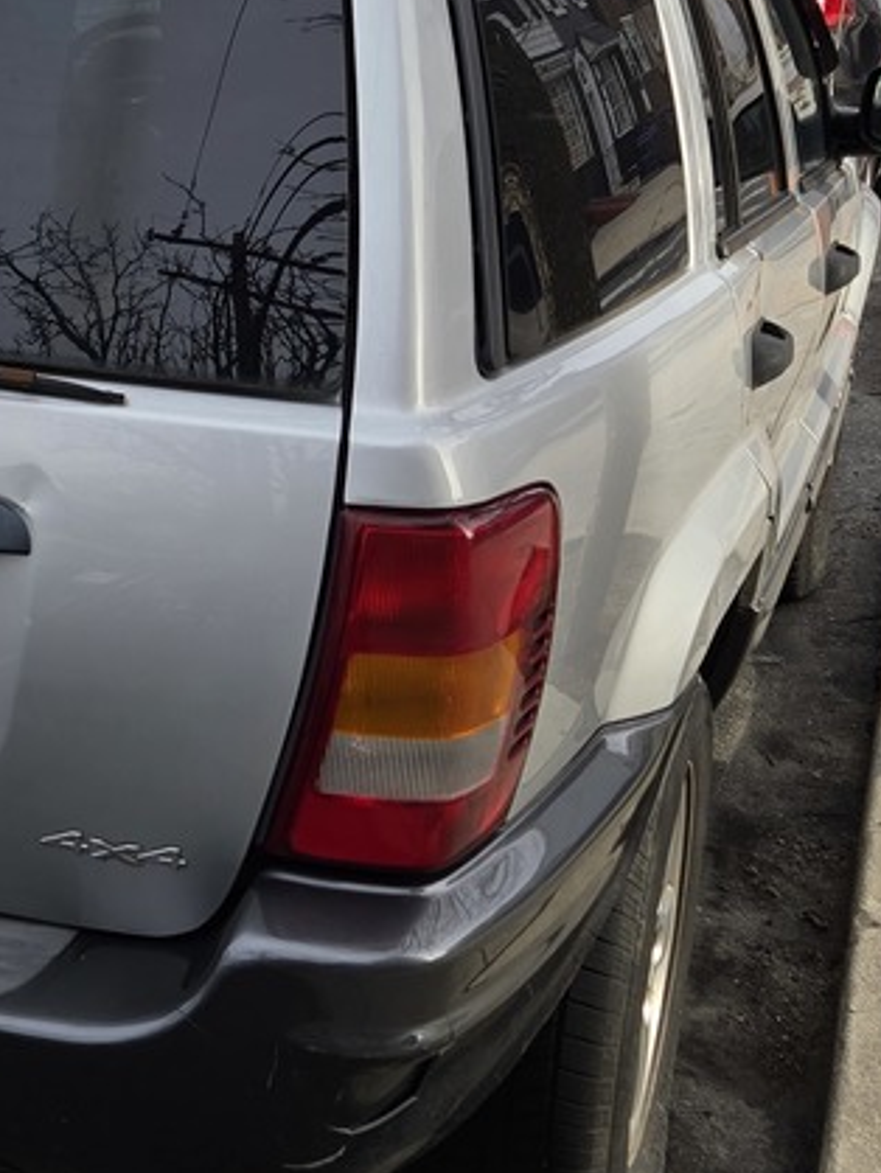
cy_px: 471
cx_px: -132
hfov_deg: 21.0
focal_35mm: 66
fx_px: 2237
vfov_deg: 29.3
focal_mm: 5.4
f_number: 1.8
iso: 25
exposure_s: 1/556
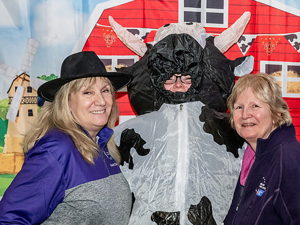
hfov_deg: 20.0
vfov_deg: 15.1
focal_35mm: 98
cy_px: 101
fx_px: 850
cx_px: 196
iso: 2500
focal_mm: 48
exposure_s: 1/320
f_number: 4
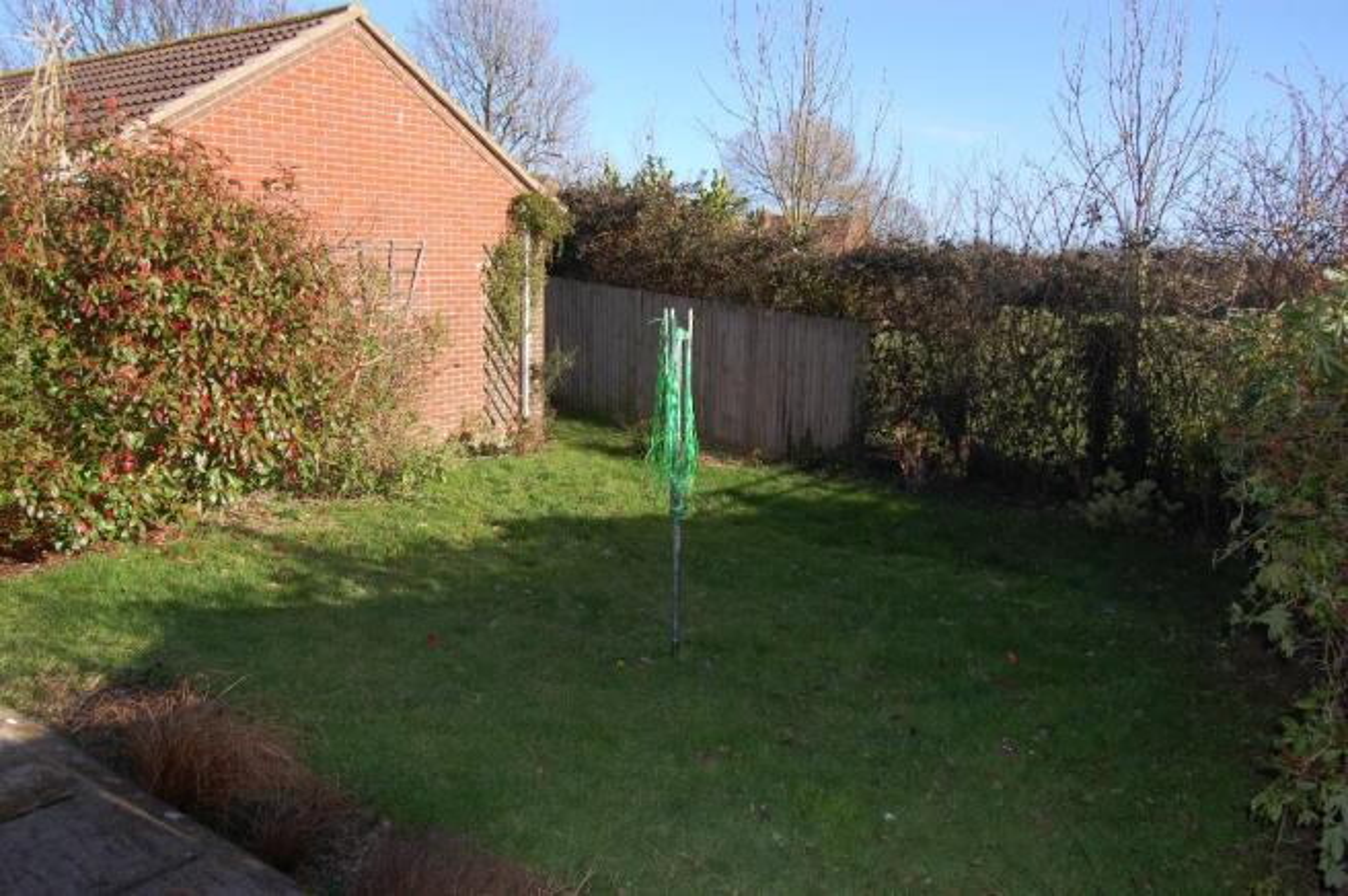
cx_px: 674
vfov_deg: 47.8
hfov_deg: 67.4
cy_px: 448
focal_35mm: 27
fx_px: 1010
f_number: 5
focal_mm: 18
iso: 200
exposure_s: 1/500
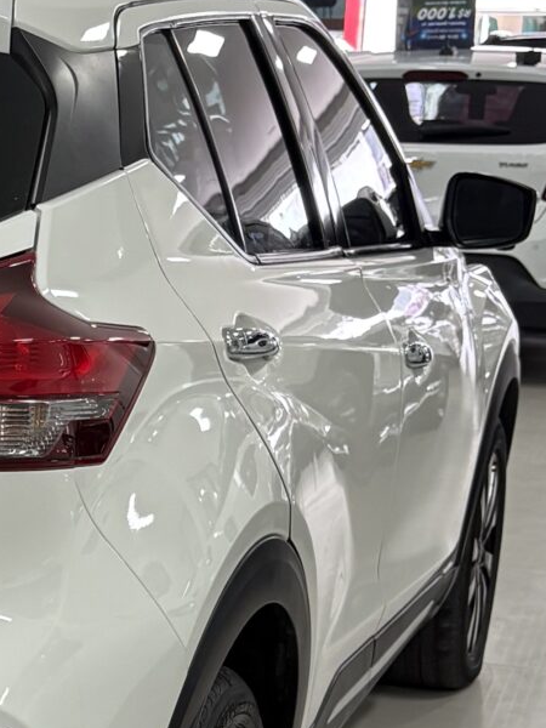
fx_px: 2334
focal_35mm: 111
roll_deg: -1.4
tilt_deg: -13.5
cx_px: -357
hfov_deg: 12.5
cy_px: 627
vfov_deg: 17.5
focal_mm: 5.96
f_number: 1.6
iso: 80
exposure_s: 1/60
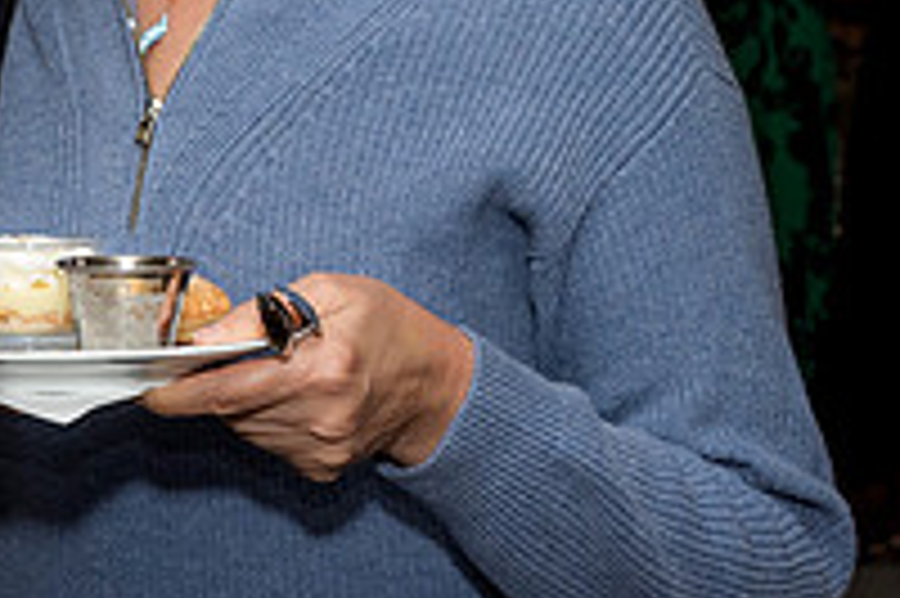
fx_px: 3222
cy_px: -111
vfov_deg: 10.4
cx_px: 172
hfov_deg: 15.8
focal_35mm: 129
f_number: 5
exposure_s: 1/125
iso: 800
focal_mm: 31
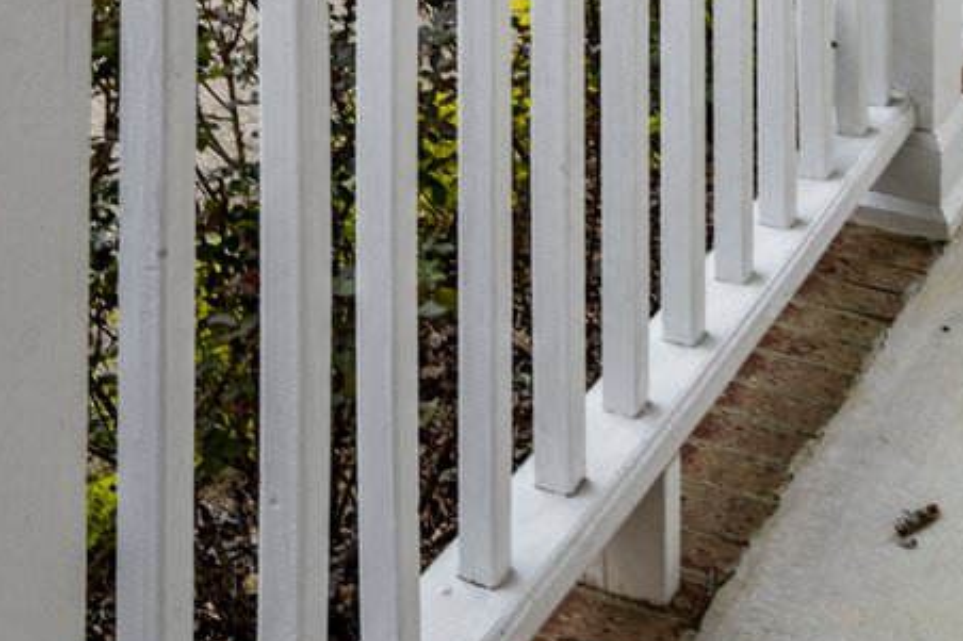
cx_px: 501
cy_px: -706
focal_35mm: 68
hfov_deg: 29.7
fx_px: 1818
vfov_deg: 15.3
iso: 400
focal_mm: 15
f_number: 7.1
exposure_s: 1/6
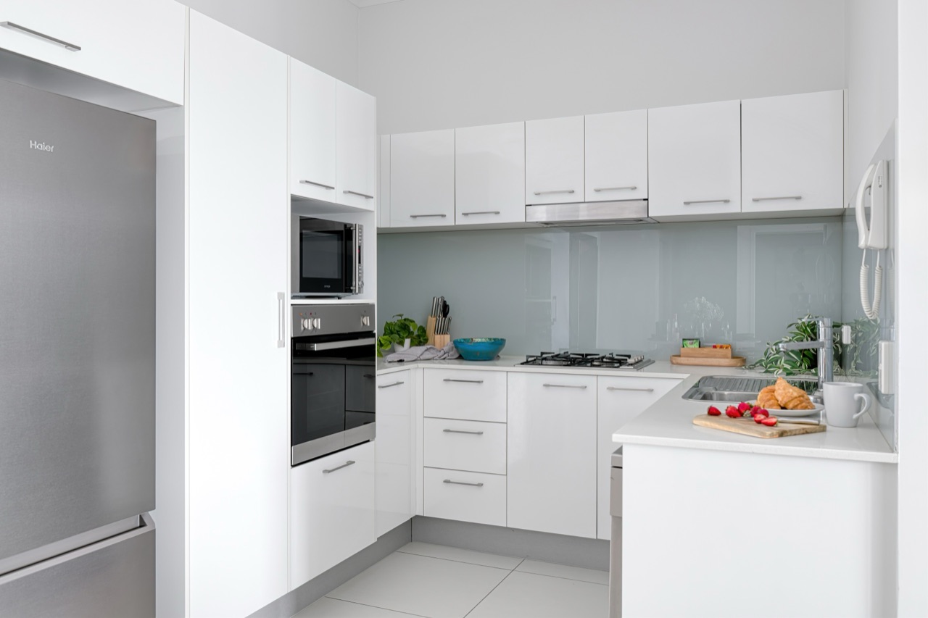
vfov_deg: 47.9
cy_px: 309
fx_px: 696
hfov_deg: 67.4
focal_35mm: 27
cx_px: 464
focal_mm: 27
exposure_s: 1/800
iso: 400
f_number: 8
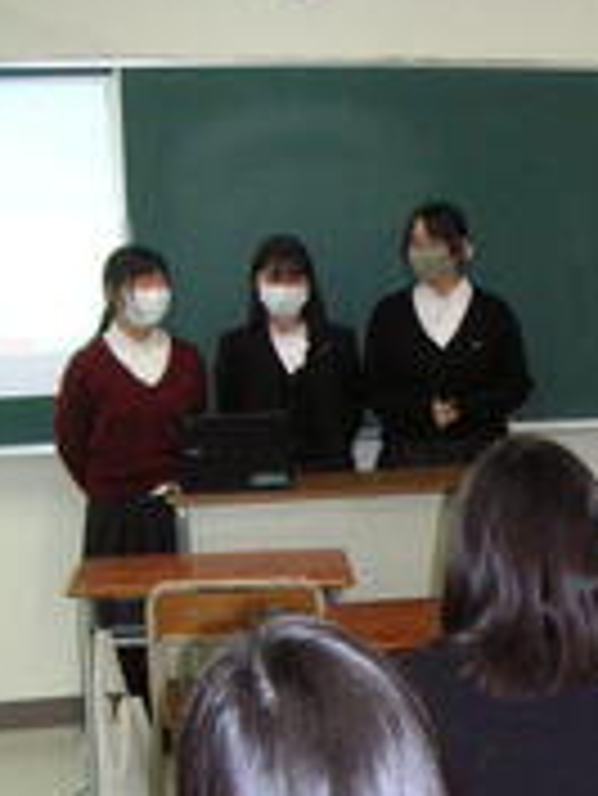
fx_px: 1817
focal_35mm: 79
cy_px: 697
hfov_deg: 18.0
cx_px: 656
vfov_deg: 24.1
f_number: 2.8
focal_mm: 5.8
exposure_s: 1/60.1
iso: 152
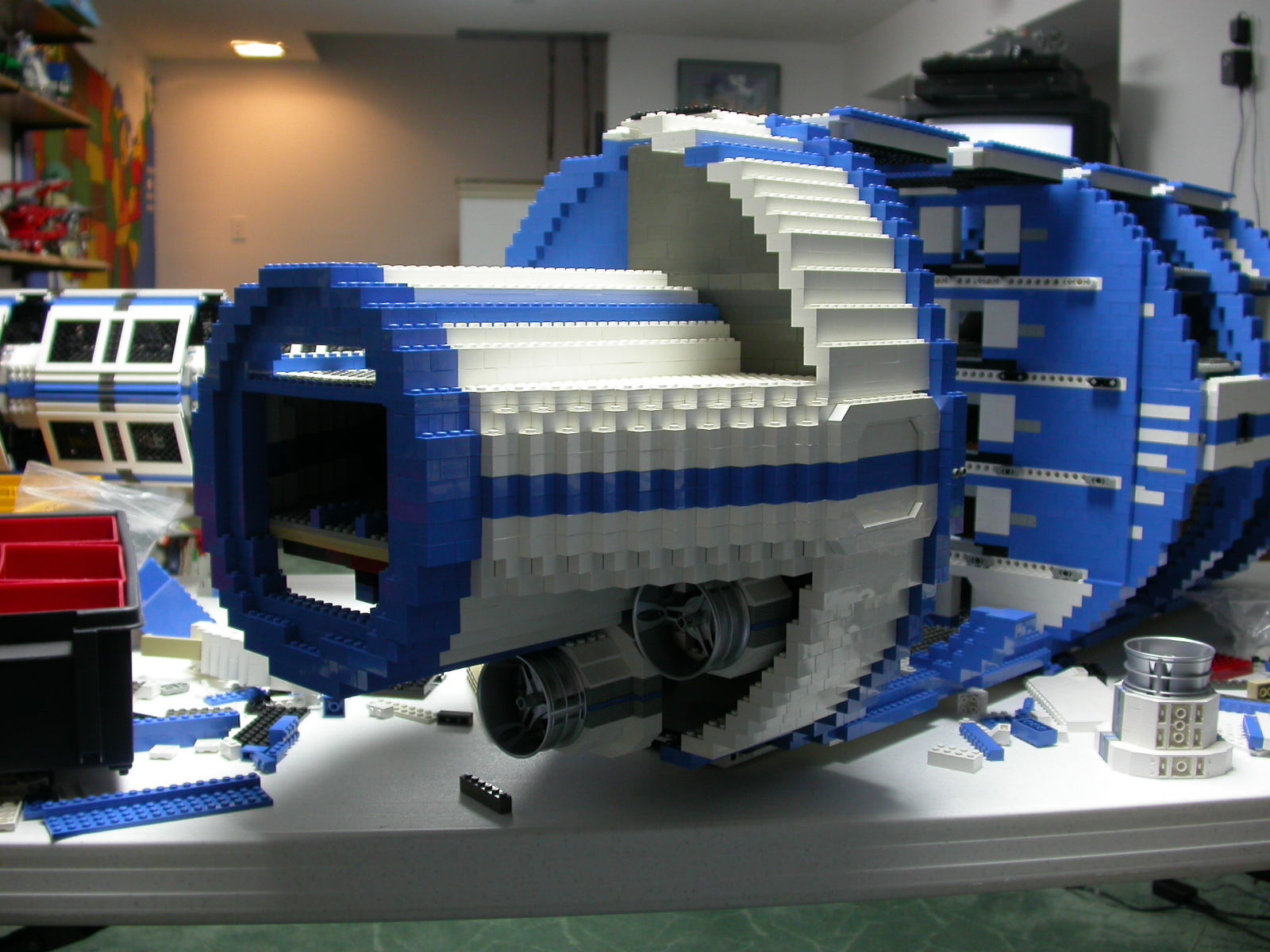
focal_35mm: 38
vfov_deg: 37.7
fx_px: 1394
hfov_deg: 49.0
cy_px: 476
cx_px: 635
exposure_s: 1/16.9
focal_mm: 7.85
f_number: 2.6
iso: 100
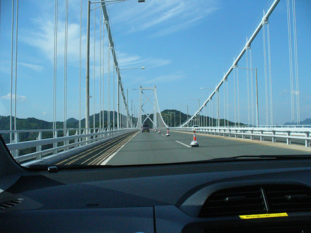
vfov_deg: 38.7
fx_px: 332
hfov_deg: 50.1
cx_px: 156
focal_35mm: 37
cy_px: 116
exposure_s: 1/1300
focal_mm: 6.1
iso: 400
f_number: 5.6
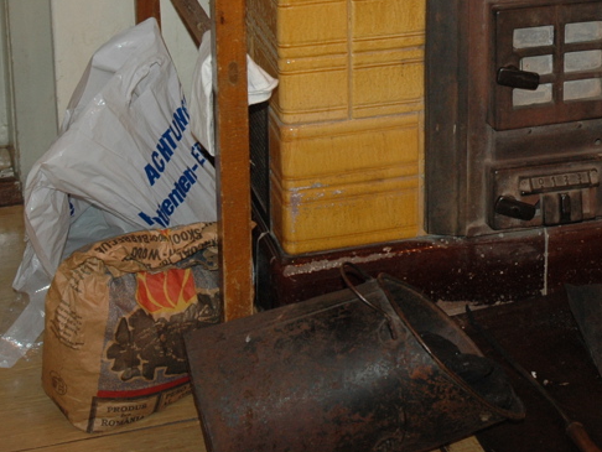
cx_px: 530
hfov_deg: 20.5
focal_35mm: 94
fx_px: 1636
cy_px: 37
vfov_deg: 15.5
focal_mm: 31
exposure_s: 1/60
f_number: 4
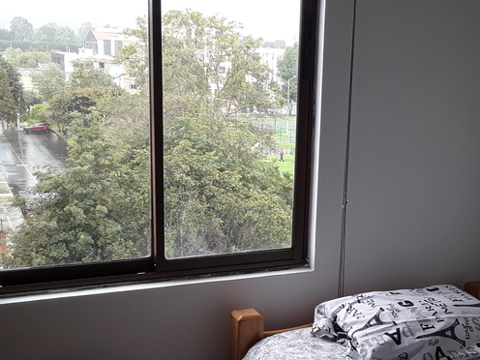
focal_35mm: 50
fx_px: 693
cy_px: 229
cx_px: 343
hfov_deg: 37.5
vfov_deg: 29.0
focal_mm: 3.3
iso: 50
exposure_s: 1/60
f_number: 2.2
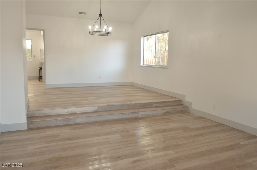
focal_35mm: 27
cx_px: 128
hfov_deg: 67.5
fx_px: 192
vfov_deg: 47.7
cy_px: 85
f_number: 3.5
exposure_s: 1/40
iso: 200
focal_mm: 18
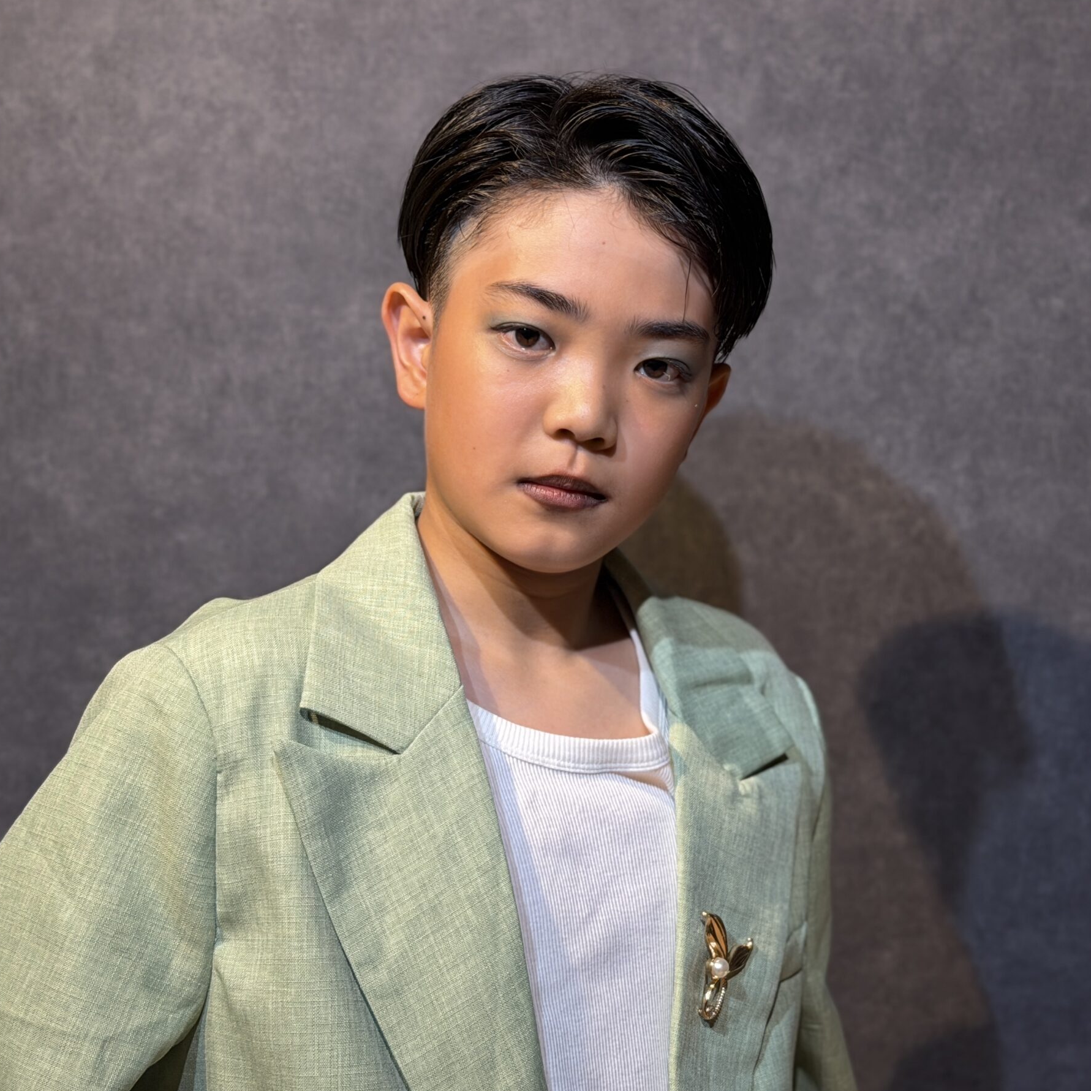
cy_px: 512
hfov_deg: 28.2
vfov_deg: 28.2
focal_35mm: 61
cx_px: 570
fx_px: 2175
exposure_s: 1/100
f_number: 1.78
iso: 80
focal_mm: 6.76
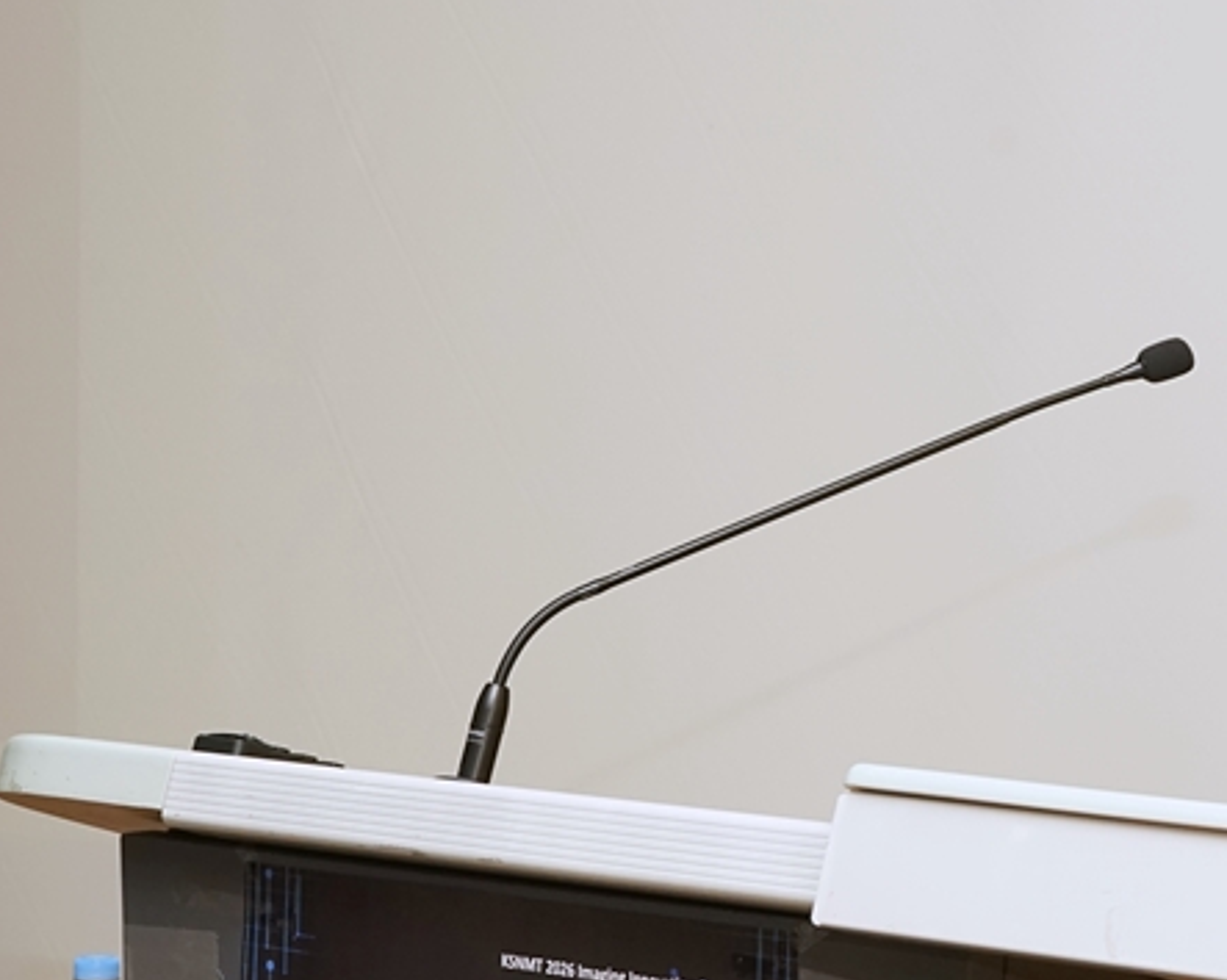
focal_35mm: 123
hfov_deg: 15.4
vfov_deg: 12.5
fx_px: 4465
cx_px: 1199
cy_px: 220
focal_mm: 58
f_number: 9
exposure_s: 1/100
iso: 1000
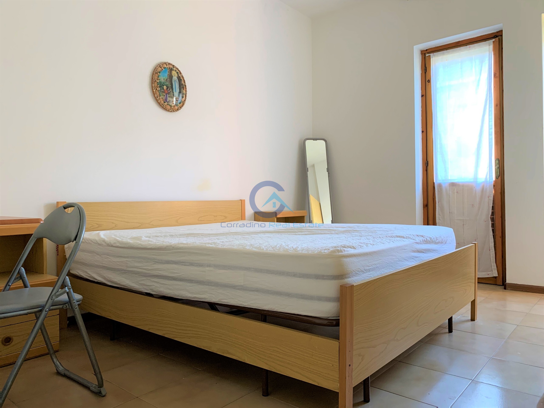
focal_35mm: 26
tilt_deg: +0.6
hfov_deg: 67.3
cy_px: 204
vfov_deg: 53.1
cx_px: 272
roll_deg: +0.3
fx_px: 409
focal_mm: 4.25
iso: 100
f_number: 1.8
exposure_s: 1/64
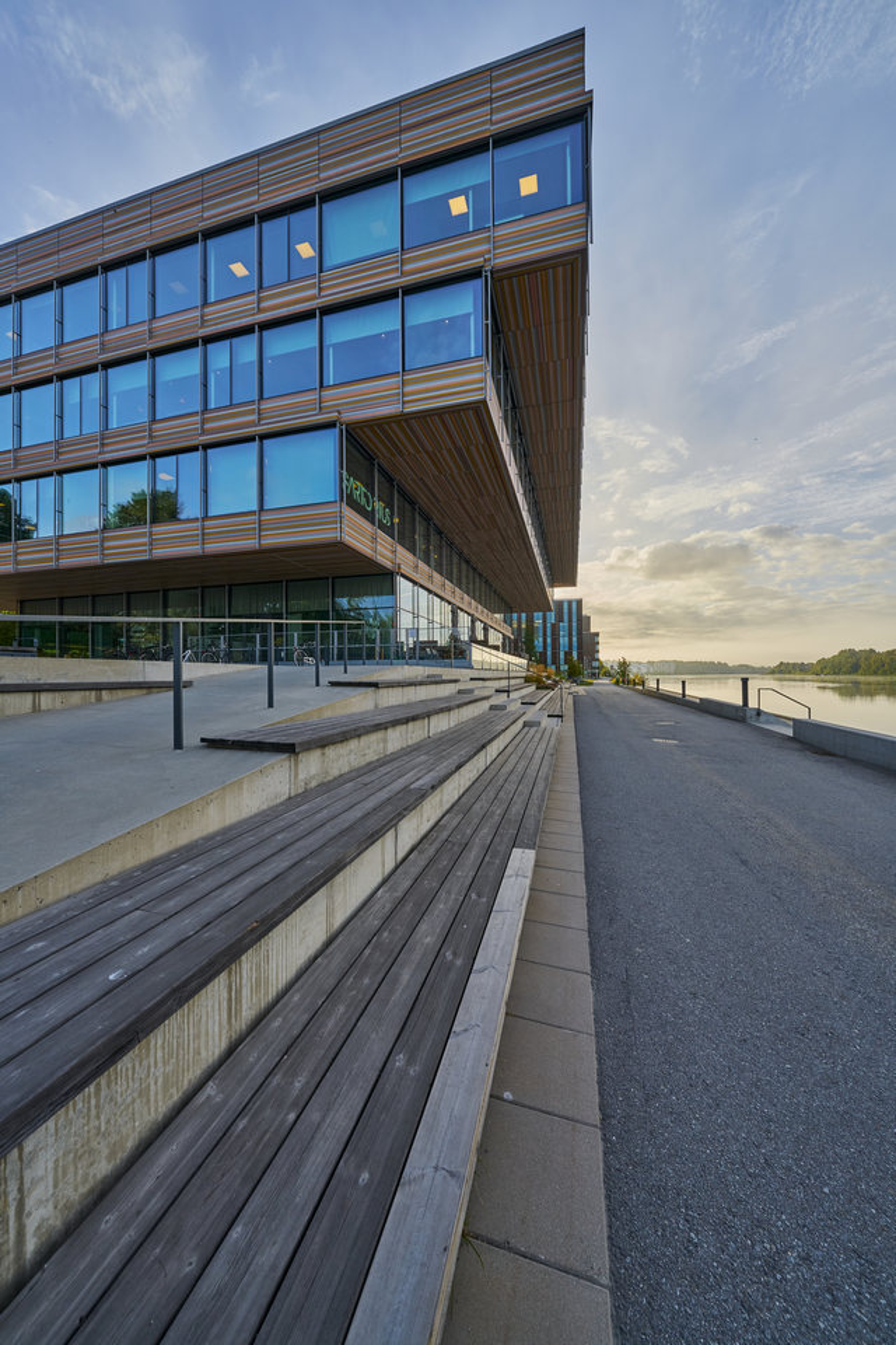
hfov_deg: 90.0
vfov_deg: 112.6
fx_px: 448
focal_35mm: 12
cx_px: 448
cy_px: 672
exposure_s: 1/125
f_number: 10
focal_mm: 12
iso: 100
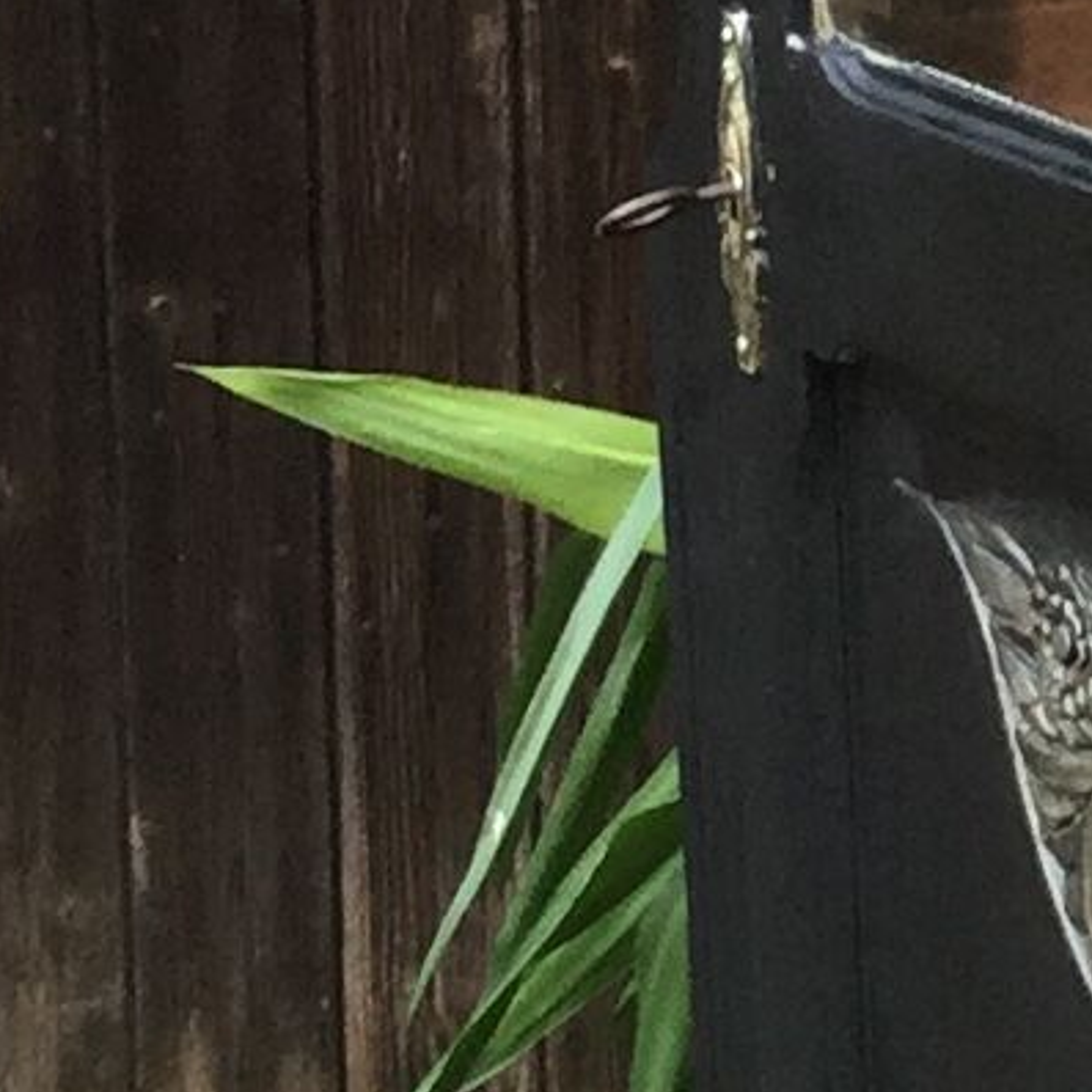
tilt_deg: -18.3
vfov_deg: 7.8
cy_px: 850
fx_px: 8030
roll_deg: -2.8
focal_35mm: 225
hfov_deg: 7.6
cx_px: 1928
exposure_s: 1/50
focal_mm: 3.3
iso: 32
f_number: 2.4
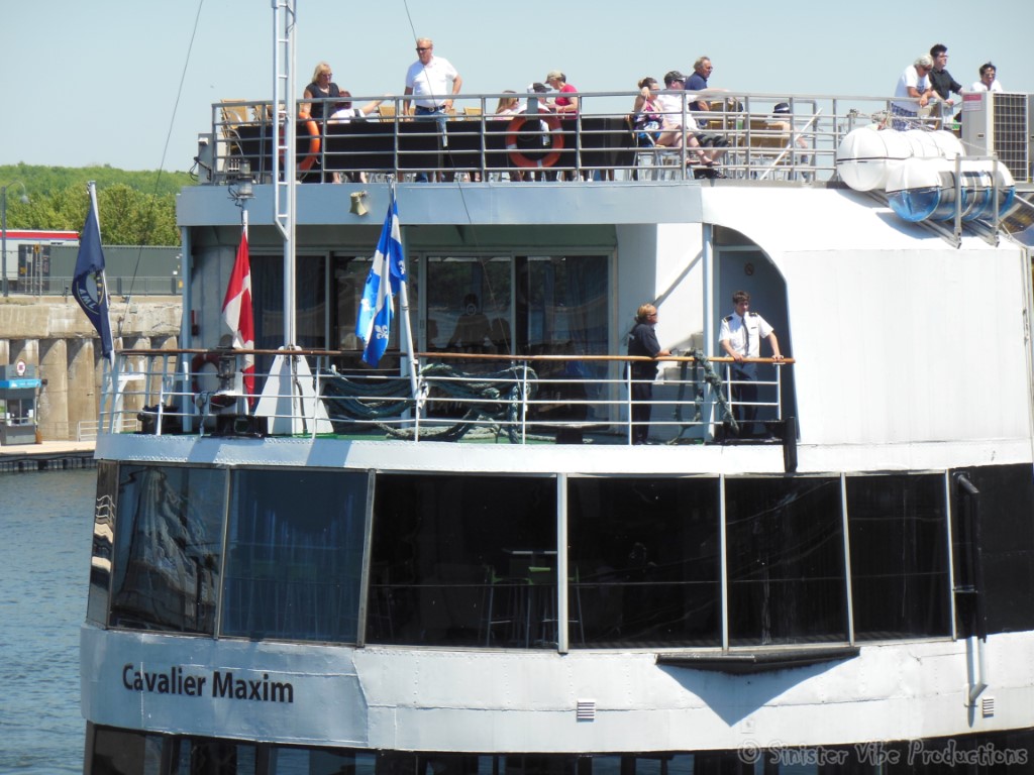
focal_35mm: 146
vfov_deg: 10.2
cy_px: 388
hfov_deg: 13.5
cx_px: 517
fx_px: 4361
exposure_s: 1/500
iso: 125
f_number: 5.2
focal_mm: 26.1
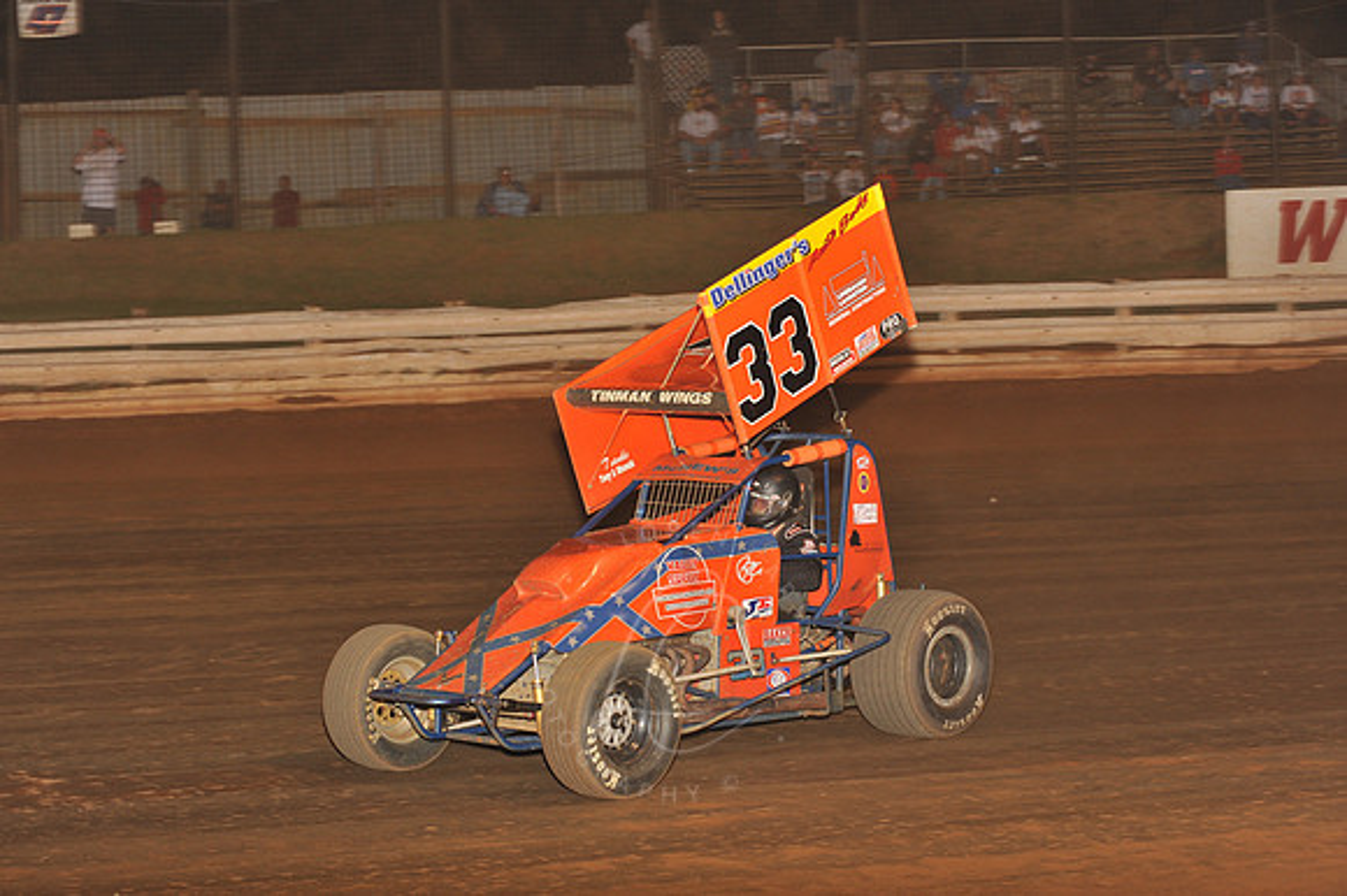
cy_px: 448
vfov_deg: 17.0
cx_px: 674
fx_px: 2992
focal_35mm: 80
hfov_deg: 25.4
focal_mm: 80
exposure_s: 1/320
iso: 1000
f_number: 6.3
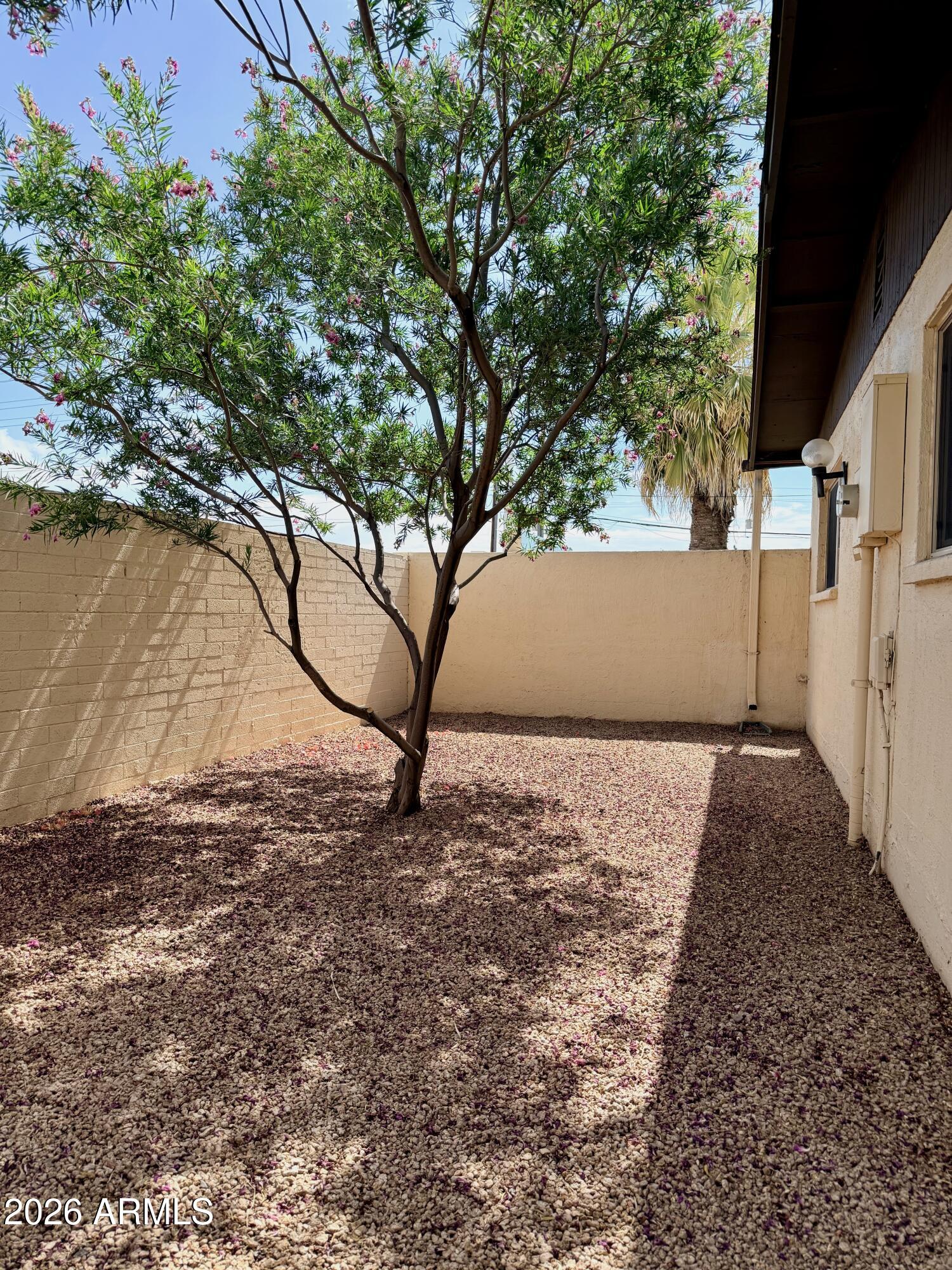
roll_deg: -0.4
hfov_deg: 56.8
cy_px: 635
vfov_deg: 71.6
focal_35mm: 24
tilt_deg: -2.5
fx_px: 880
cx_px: 476
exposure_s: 1/2907
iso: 100
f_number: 1.78
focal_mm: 6.76
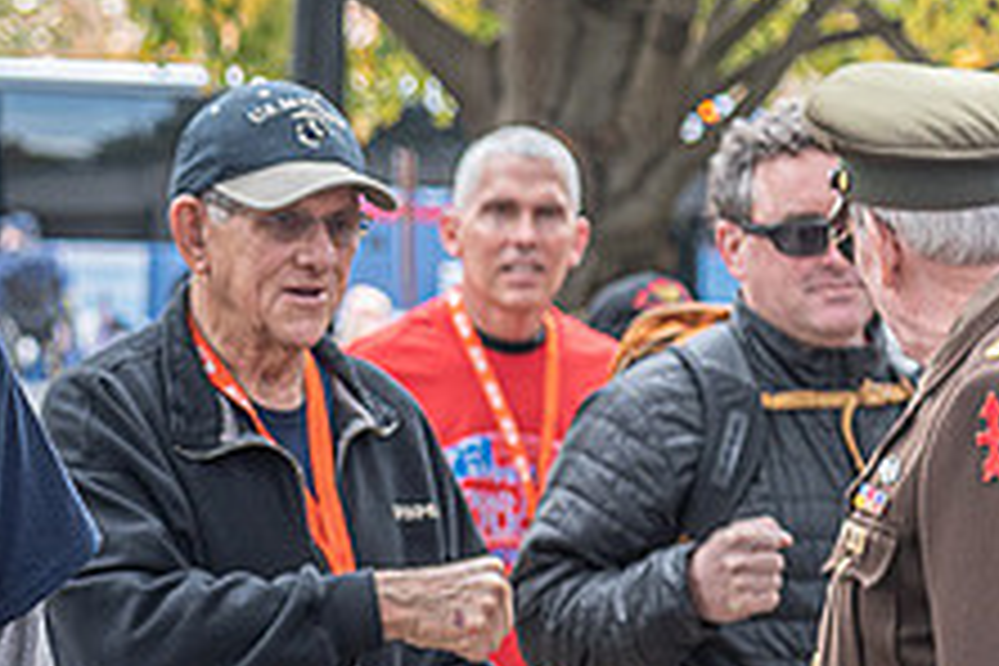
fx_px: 5078
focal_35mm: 183
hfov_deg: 11.0
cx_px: -248
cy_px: 560
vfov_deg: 7.5
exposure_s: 1/250
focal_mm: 70
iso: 500
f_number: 4
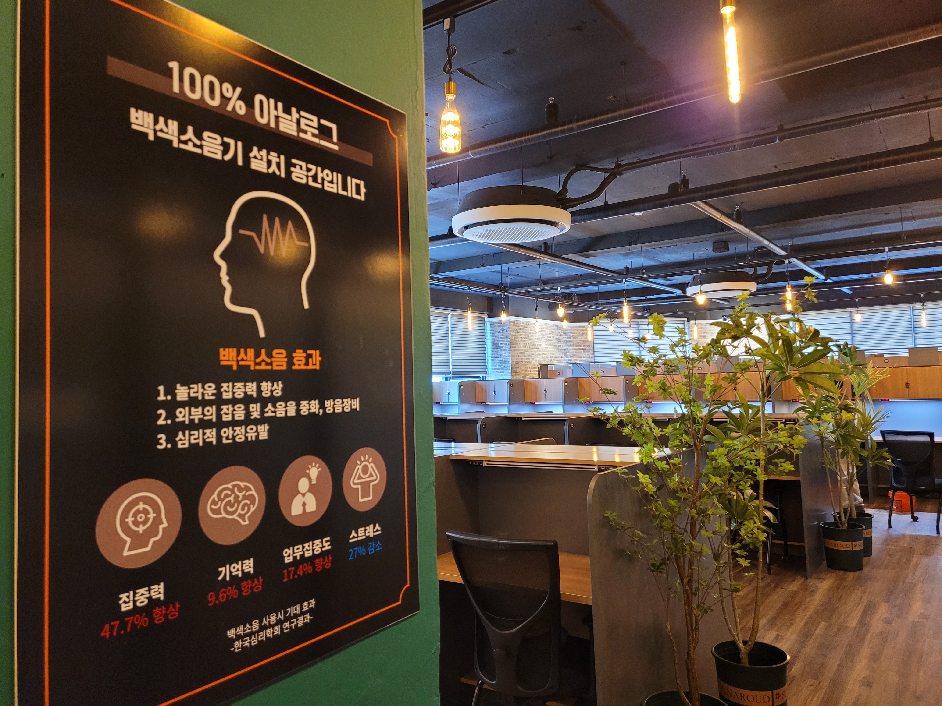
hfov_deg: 67.3
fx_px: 708
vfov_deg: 53.1
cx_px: 471
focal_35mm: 26
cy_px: 353
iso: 400
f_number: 1.8
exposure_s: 1/40
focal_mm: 5.4
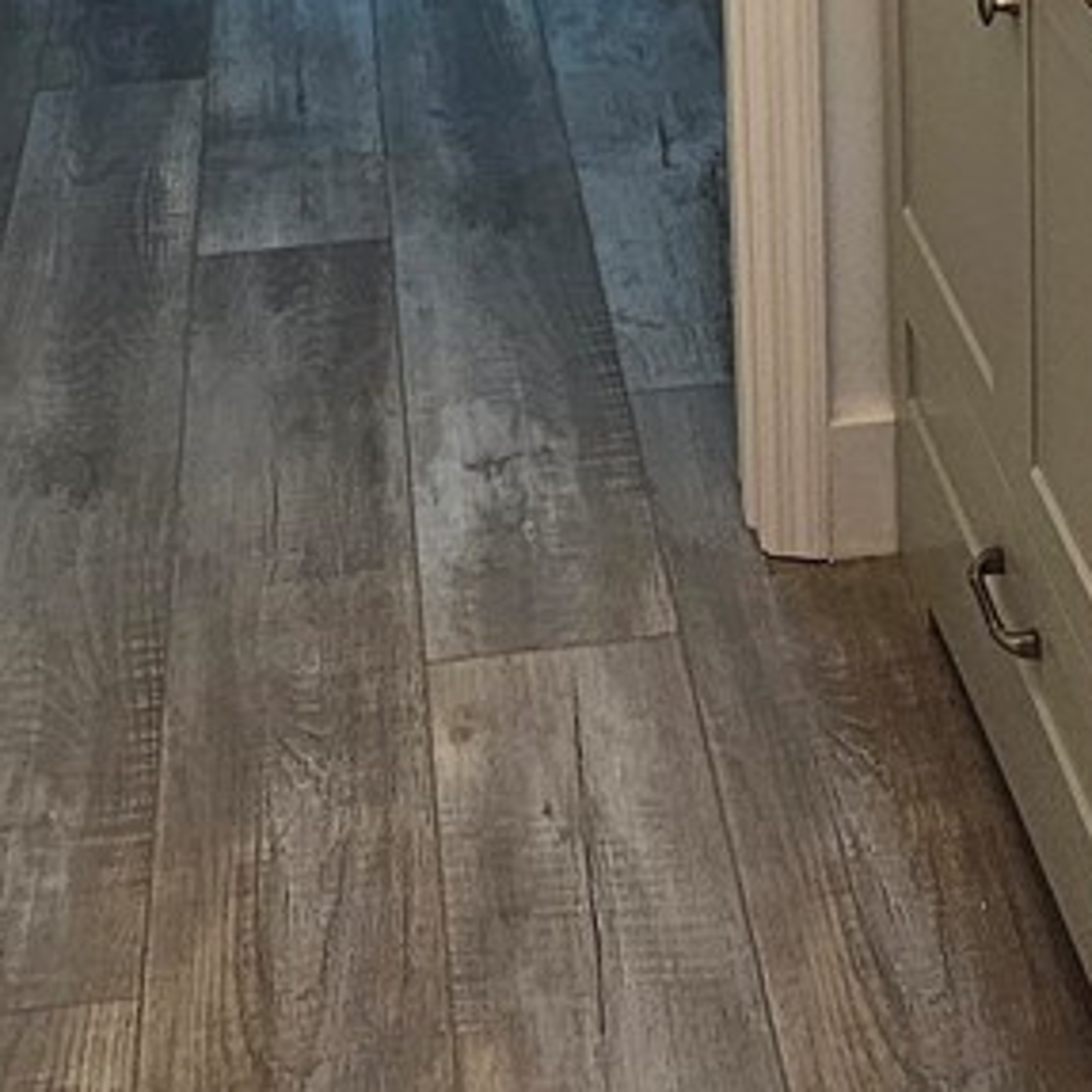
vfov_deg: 22.2
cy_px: -548
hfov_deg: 26.9
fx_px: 2284
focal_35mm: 64
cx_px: 536
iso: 80
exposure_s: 1/120
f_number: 2.2
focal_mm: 2.2
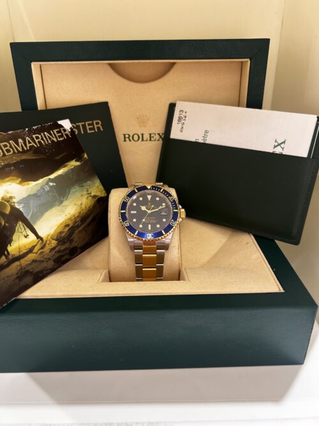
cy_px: 213
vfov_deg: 67.3
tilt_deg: -25.0
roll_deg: +1.1
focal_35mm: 26
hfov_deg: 53.0
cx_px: 160
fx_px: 320
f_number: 1.5
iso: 100
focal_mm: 5.7
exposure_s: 1/50
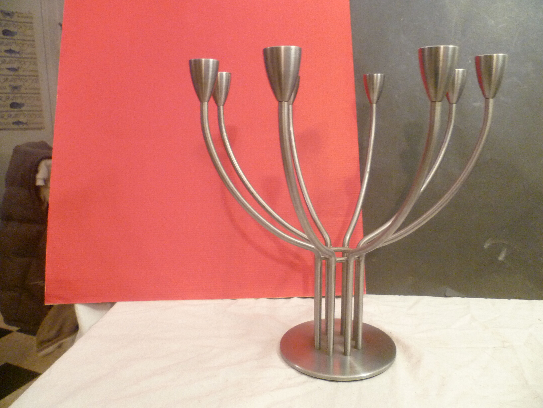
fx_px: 439
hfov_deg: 63.4
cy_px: 204
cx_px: 272
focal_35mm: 28
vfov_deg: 49.7
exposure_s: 1/5
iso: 400
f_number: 2.8
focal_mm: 5
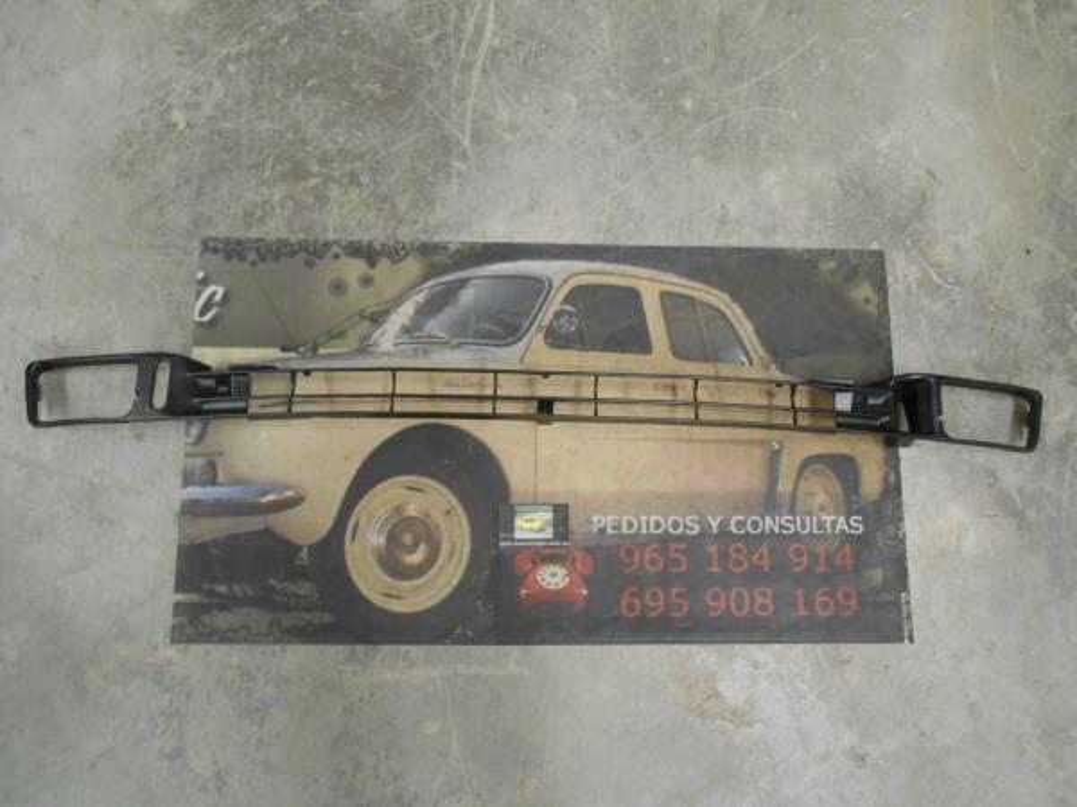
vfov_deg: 53.1
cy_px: 404
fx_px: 809
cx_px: 538
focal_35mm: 26
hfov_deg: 67.3
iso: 400
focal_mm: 4.6
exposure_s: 1/20
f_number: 3.5
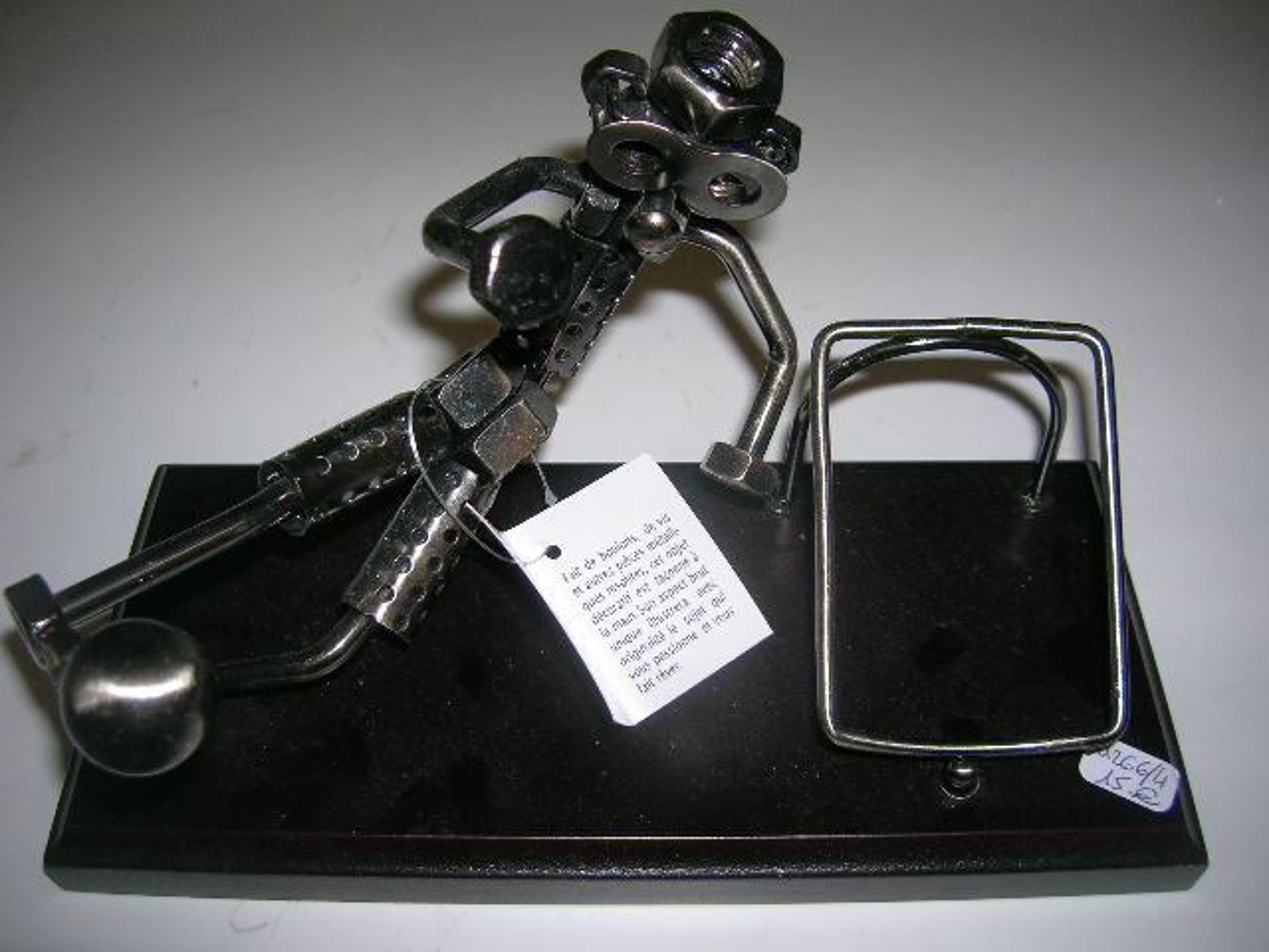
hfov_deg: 54.0
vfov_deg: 41.8
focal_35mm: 34
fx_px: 1246
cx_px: 634
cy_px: 476
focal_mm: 5.7
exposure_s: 1/60.1
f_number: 2.9
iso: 50
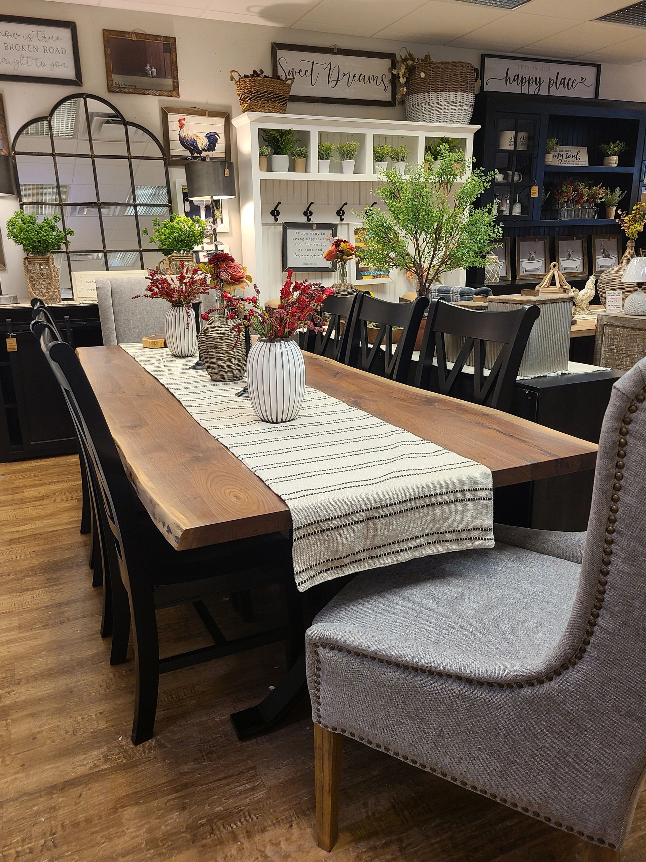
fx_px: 647
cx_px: 323
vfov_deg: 67.3
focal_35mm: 26
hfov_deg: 53.1
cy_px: 431
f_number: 1.8
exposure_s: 1/60
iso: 80
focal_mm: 5.4
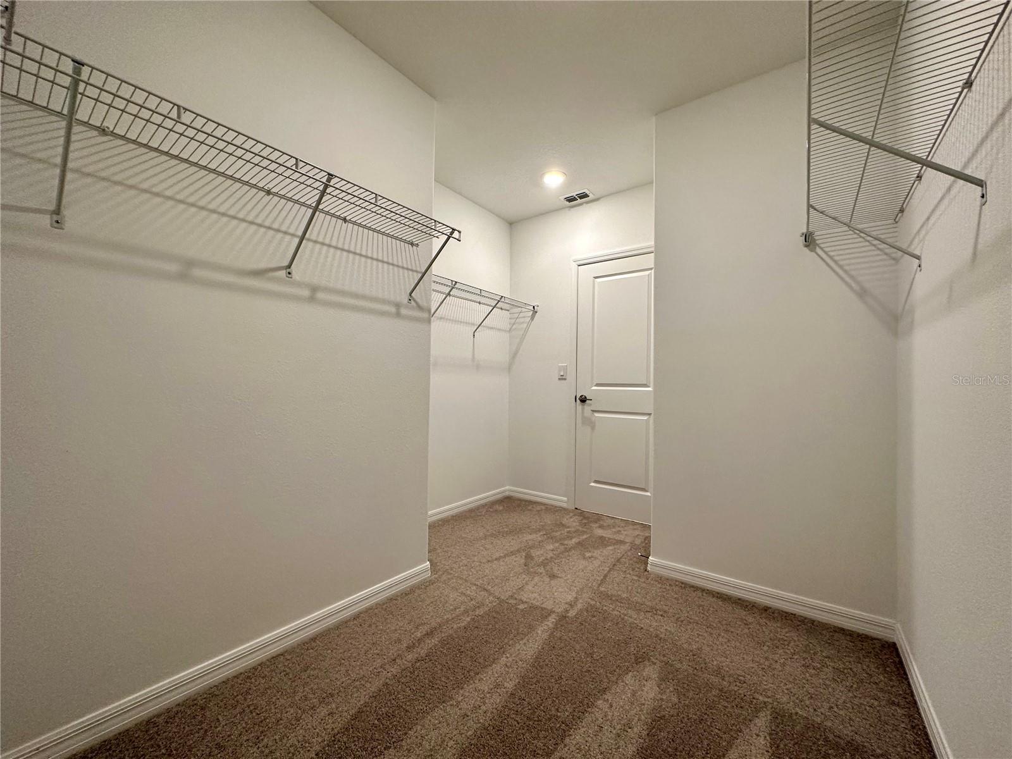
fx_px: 409
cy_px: 380
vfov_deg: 85.7
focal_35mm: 14
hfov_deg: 102.1
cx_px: 506
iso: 200
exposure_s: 1/120
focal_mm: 2.22
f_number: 2.2
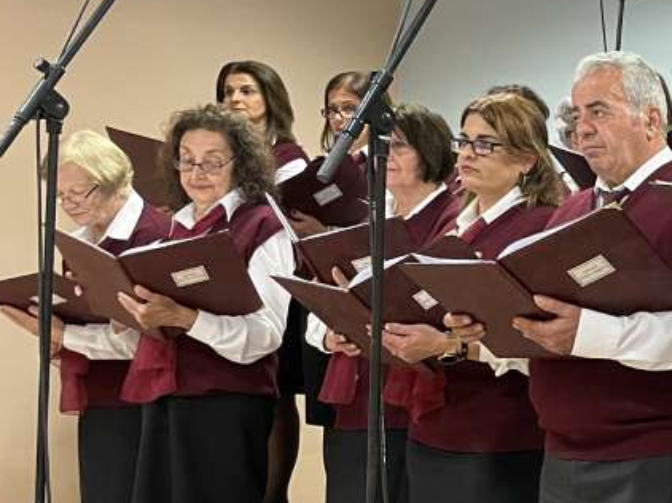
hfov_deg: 22.6
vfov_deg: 19.8
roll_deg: -1.8
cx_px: 941
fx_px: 1436
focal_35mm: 74
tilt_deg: -2.7
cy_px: 337
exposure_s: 1/50
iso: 250
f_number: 1.6
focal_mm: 4.2
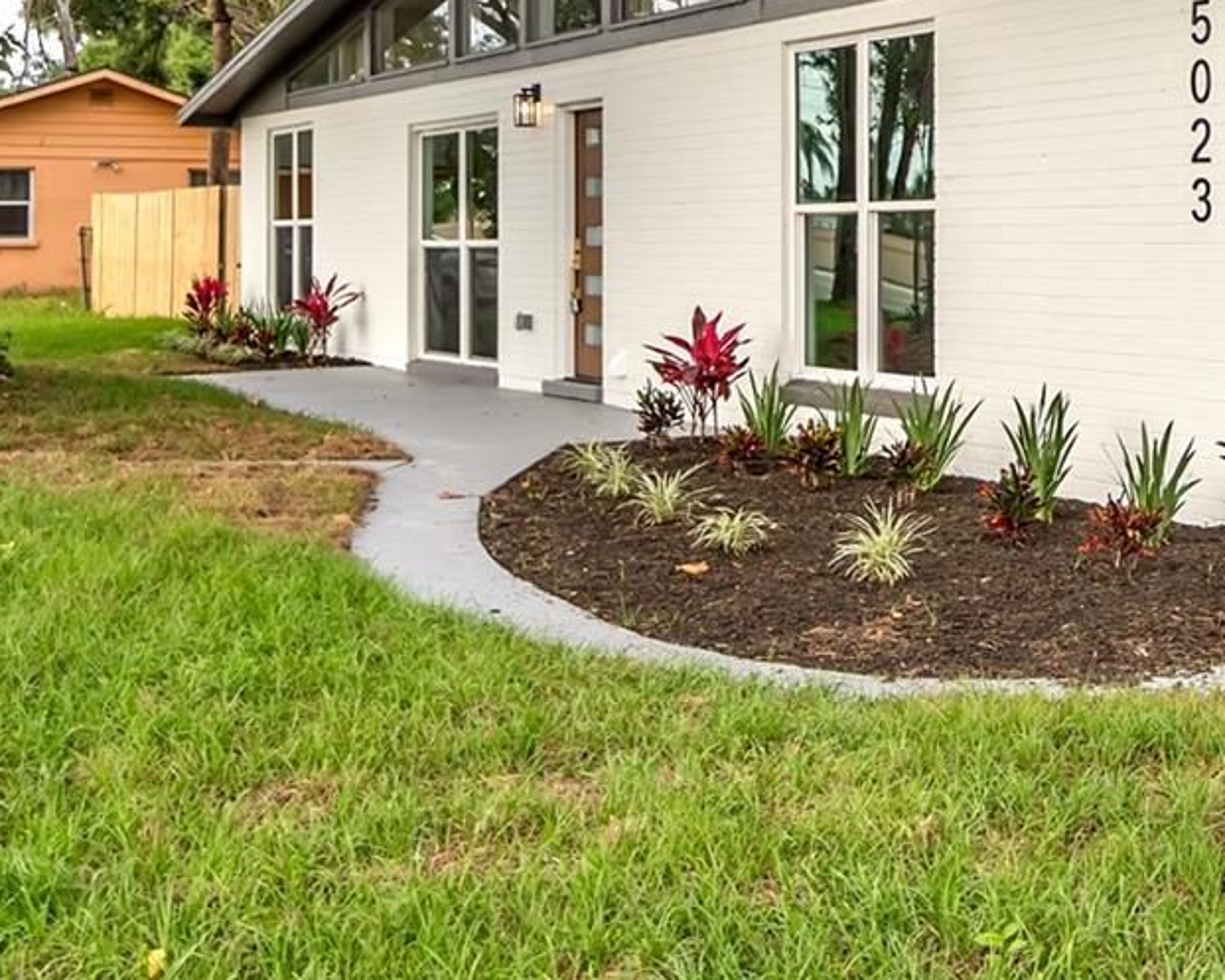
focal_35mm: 58
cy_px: 254
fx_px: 2103
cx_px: 1065
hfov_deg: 31.2
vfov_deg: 25.9
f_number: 4
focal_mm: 16
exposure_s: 1/320
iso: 100
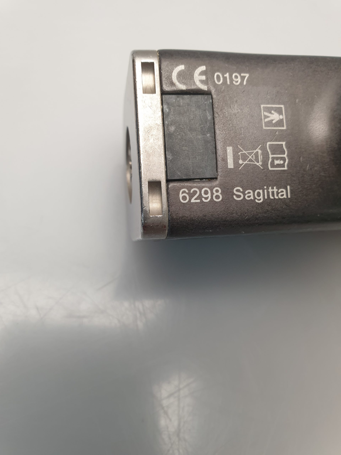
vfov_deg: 67.3
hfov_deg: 53.1
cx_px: 170
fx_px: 341
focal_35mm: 26
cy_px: 228
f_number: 2.4
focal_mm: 4.3
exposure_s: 1/50
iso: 80
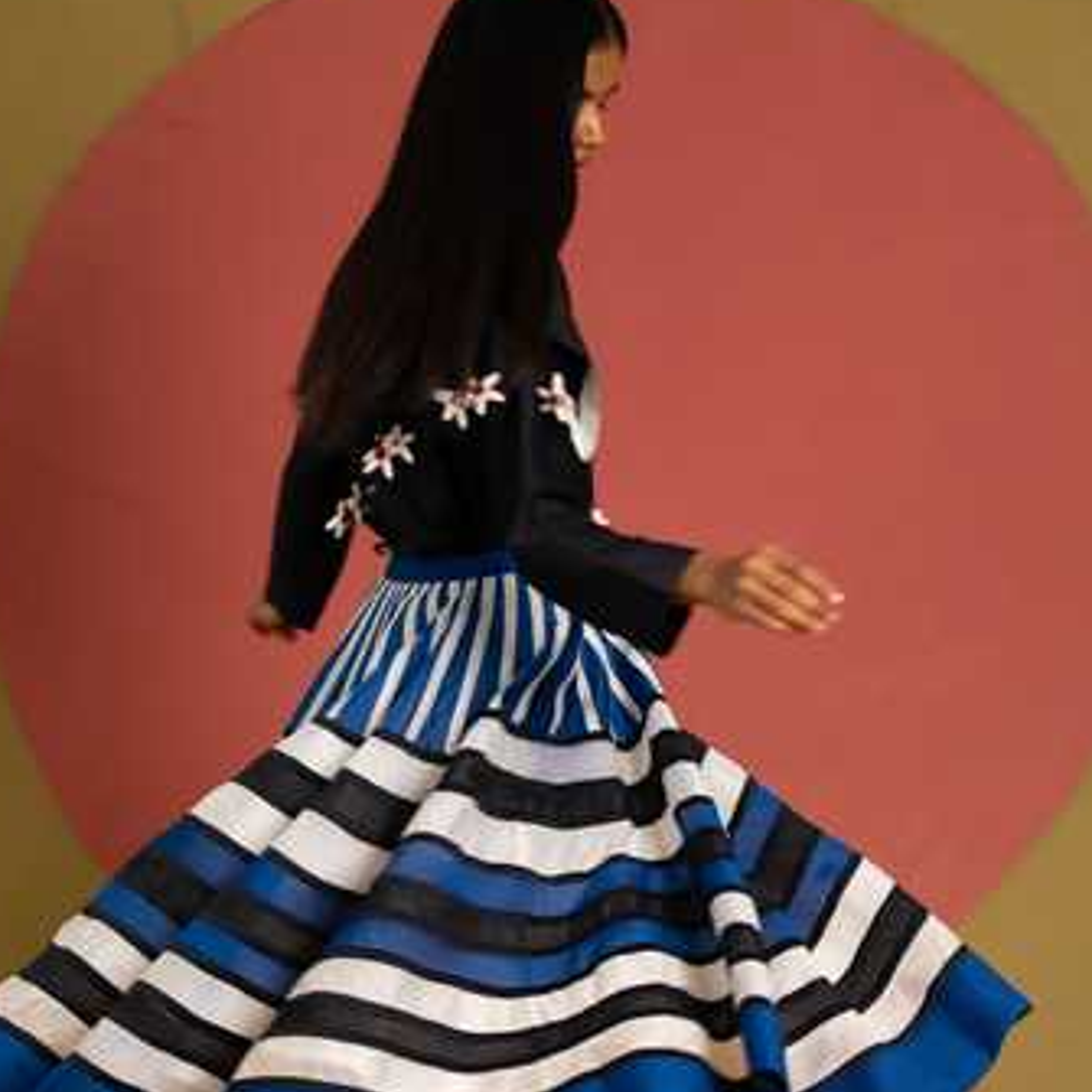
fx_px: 1999
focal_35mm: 56
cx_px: 528
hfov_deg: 30.6
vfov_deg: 30.3
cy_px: 755
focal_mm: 42
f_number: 2.8
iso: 1000
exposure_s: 1/200
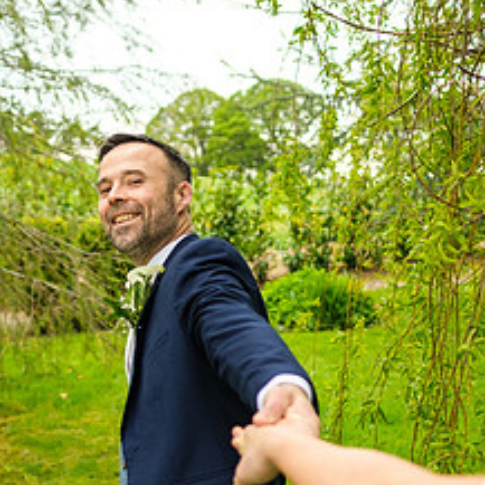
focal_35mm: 55
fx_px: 872
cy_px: 336
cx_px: 293
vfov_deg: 30.8
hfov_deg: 31.0
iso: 160
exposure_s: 1/1000
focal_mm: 16
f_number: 1.6
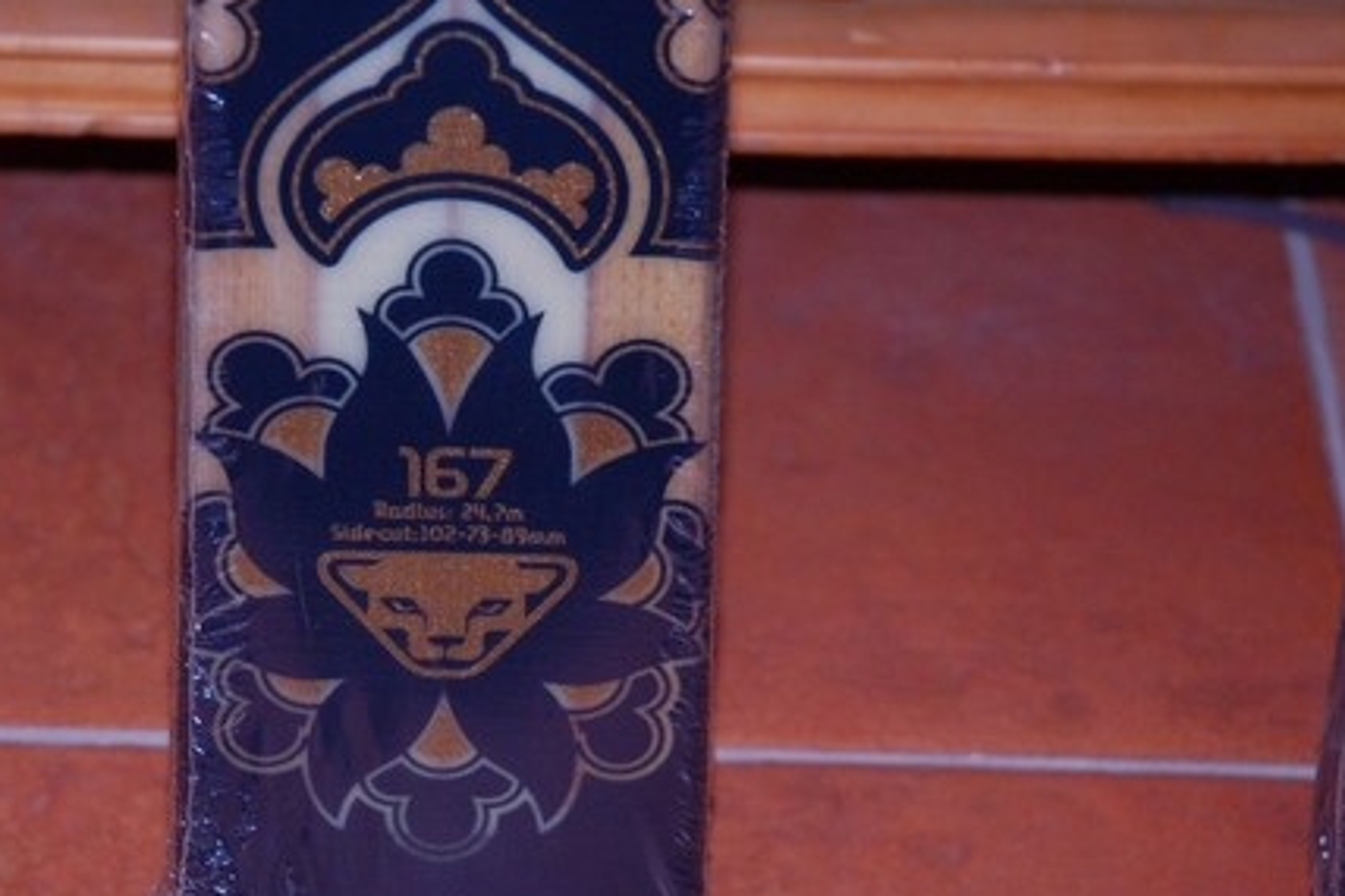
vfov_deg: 8.7
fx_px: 5863
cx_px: 468
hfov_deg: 13.1
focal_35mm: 157
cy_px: 544
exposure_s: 1/100
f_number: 4.5
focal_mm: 70
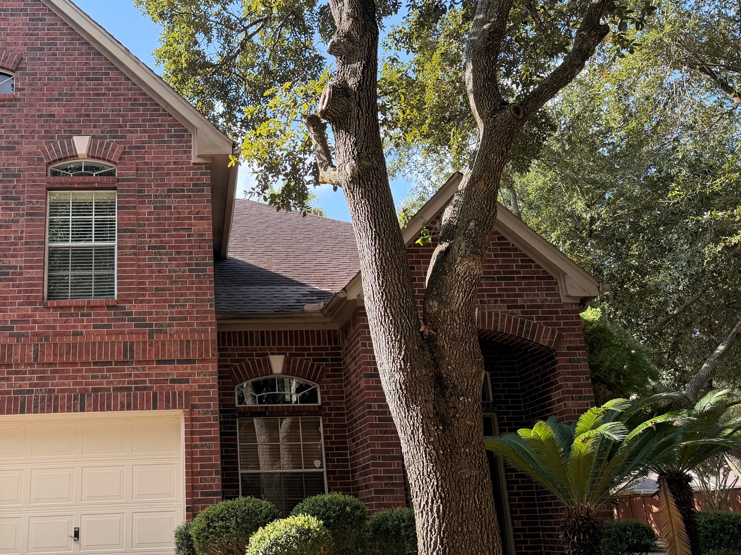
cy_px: 308
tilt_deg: +16.7
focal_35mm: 35
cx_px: 214
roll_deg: +2.1
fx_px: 749
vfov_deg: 40.6
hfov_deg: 51.1
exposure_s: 1/888
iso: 100
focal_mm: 6.76
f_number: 1.78
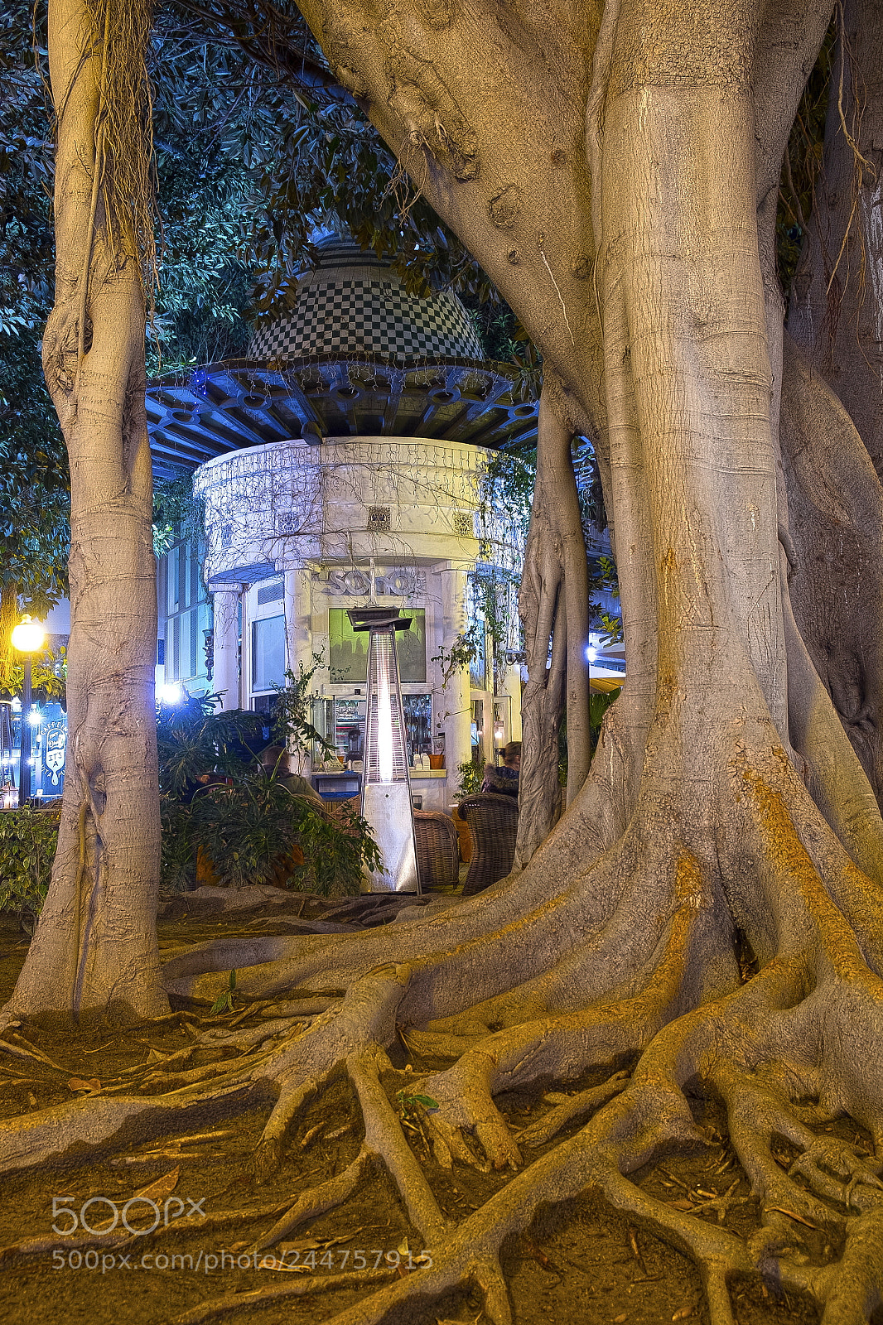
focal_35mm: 32
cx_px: 442
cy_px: 662
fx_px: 1178
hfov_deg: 41.1
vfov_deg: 58.7
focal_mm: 21.4
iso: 200
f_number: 8
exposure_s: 3.1
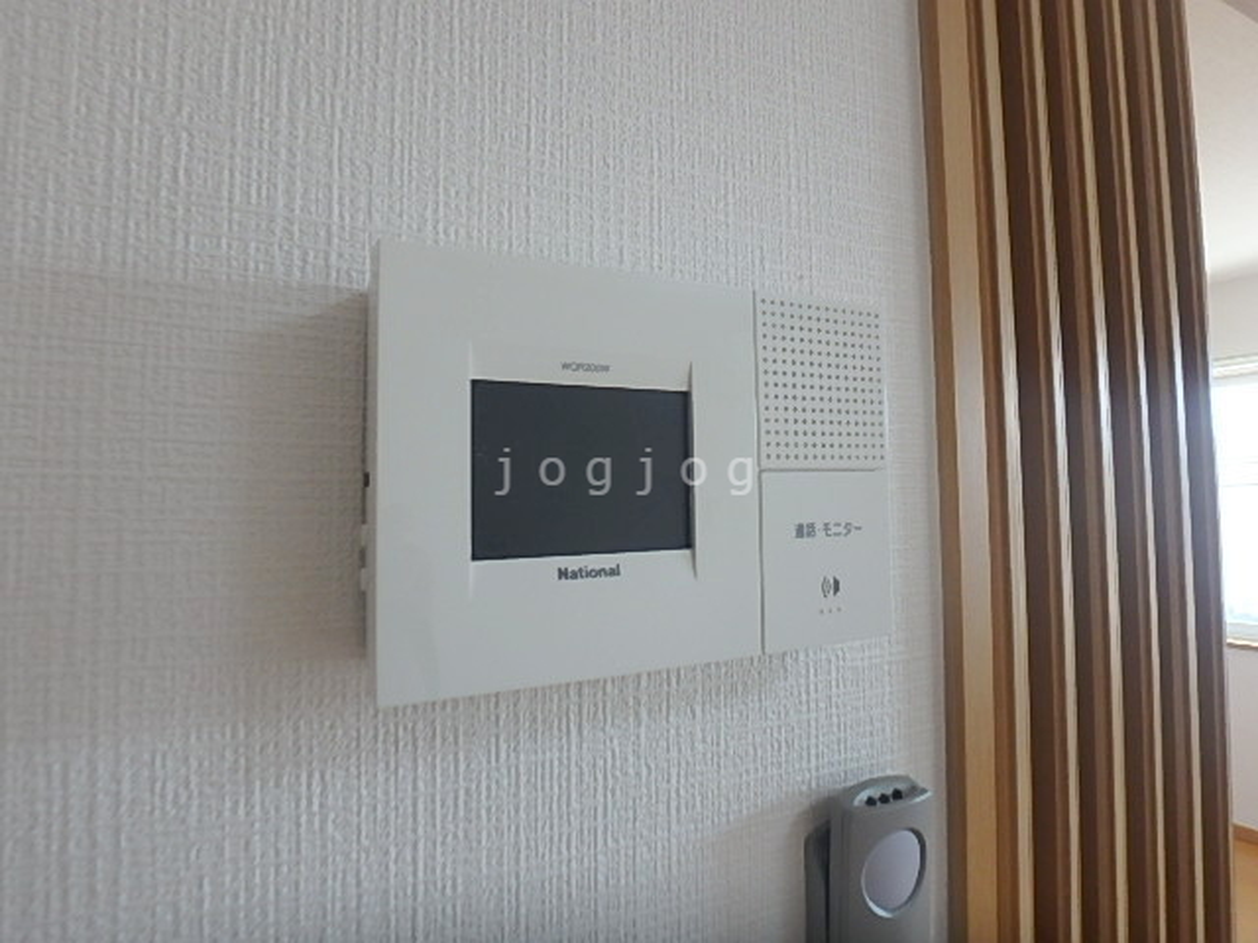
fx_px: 763
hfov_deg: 79.0
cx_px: 629
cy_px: 472
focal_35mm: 21
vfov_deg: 63.4
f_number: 3.5
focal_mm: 3.7
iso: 200
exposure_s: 1/40
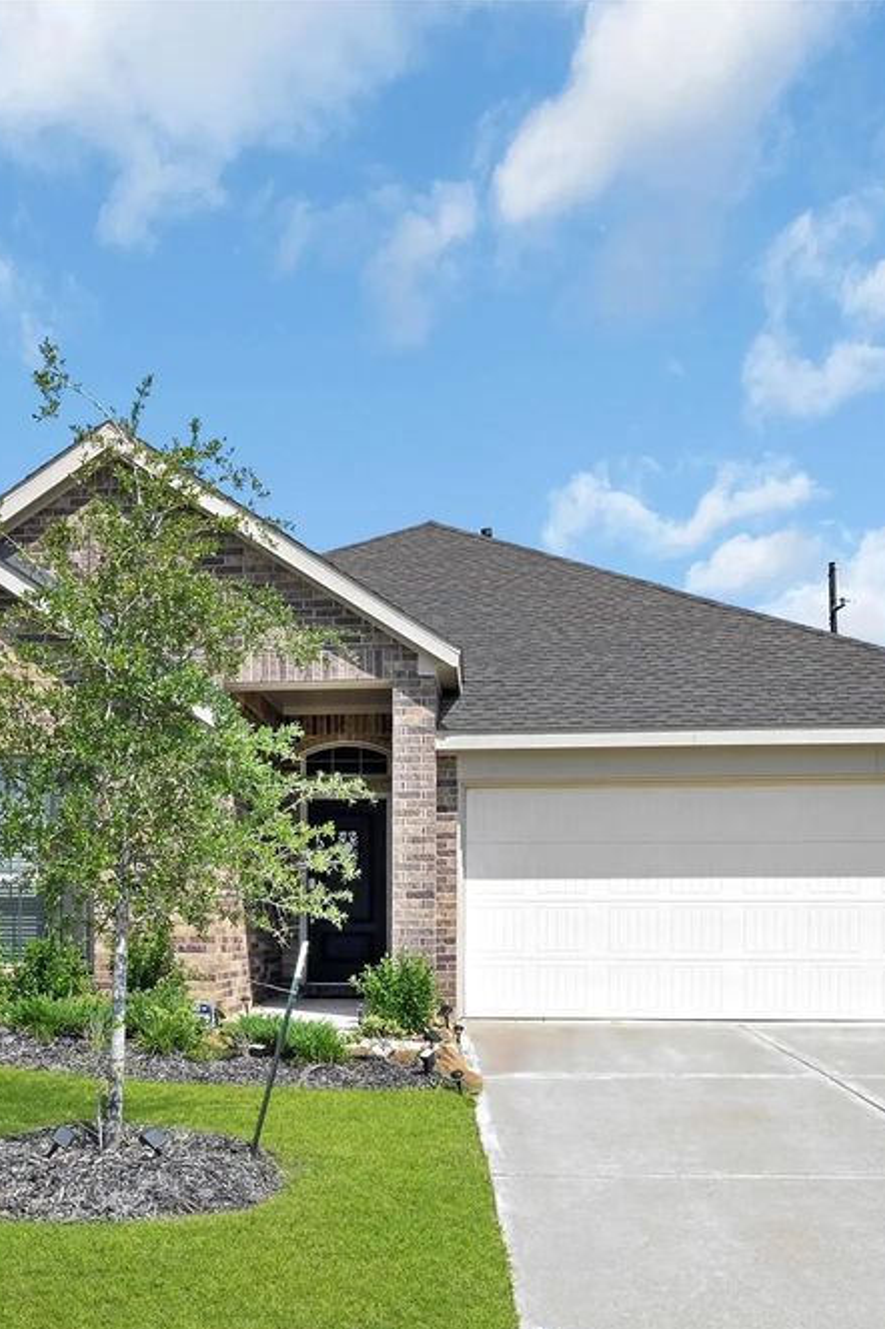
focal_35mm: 37
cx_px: 370
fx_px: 1366
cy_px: 680
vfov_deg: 51.9
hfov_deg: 35.8
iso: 1000
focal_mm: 24
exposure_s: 1/320
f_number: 22
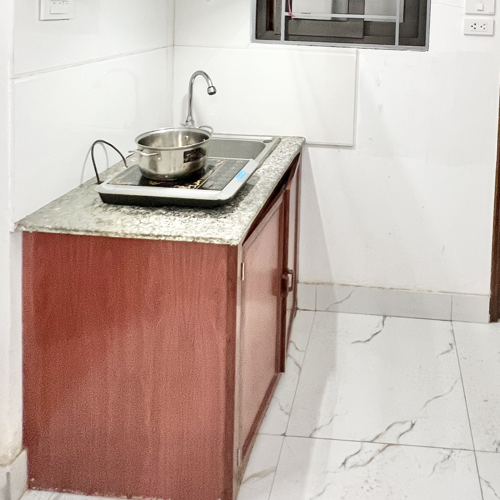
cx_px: 371
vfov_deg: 50.1
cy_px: 22
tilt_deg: -2.3
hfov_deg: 56.4
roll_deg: -2.1
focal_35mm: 27
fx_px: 441
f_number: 1.8
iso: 250
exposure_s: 1/50
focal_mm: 1.57
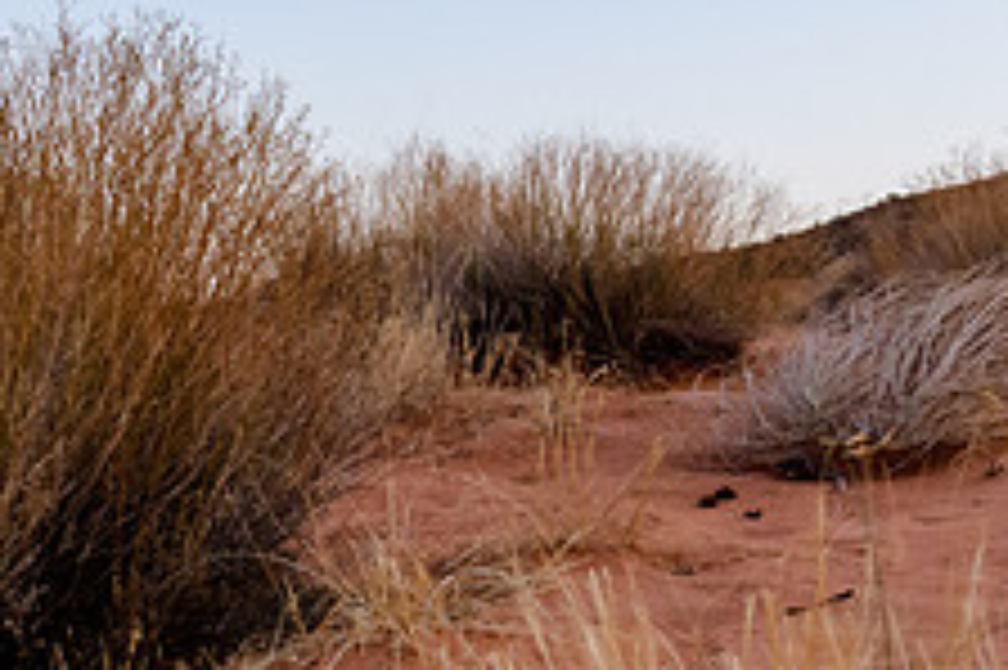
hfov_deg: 28.8
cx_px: 428
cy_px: 636
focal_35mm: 70
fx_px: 1959
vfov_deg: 19.0
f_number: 8
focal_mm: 18
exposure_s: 1/100
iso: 1600
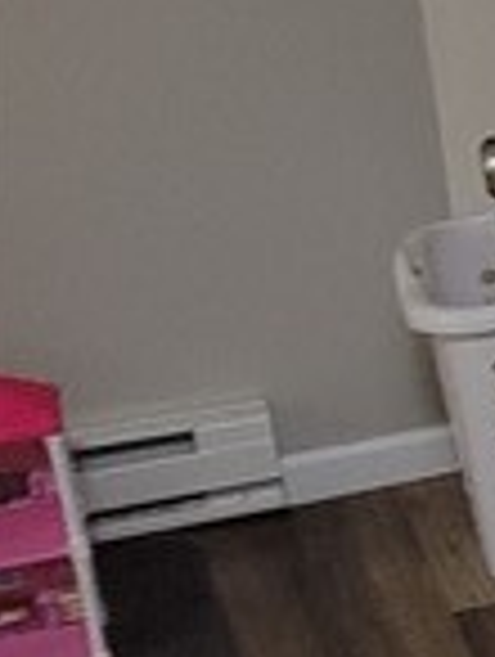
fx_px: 1730
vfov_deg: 21.4
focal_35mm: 91
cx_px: 1706
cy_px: 238
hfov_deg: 9.6
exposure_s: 1/60
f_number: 2.2
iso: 400
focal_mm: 2.2
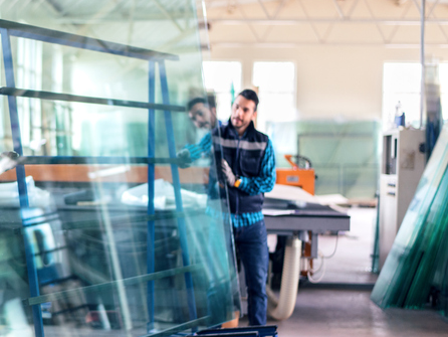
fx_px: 1010
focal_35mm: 78
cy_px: 166
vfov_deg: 18.9
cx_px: 90
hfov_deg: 24.6
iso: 800
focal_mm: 50
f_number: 2
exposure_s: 1/250
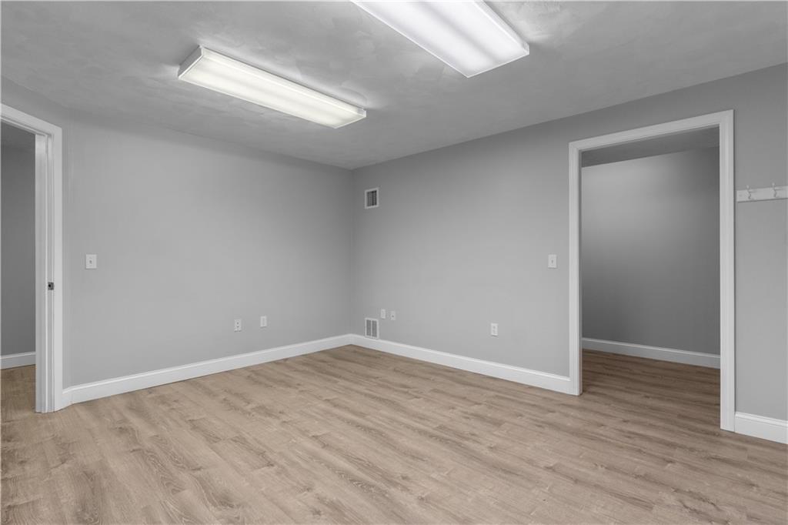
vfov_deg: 72.0
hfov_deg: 95.0
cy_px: 262
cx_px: 394
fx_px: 361
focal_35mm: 16
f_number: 7.1
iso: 320
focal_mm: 11
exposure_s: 1/15
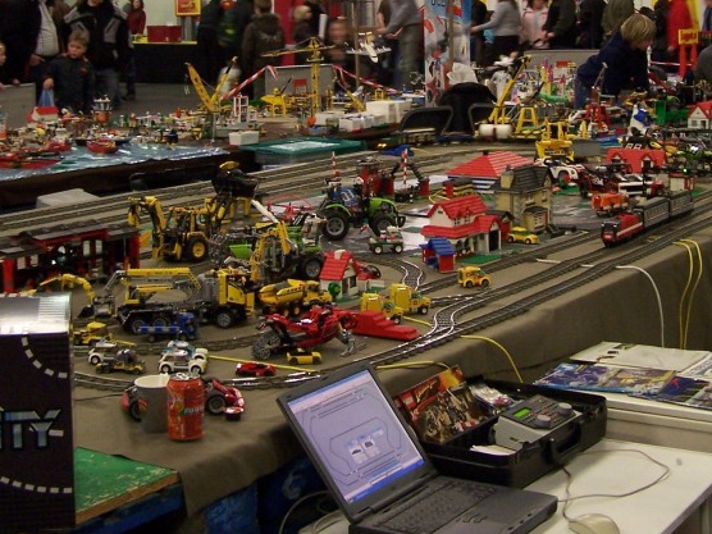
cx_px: 424
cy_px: 125
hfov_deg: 27.7
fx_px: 1440
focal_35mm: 70
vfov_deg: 20.8
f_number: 2.8
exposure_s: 1/8
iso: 140
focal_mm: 6.3
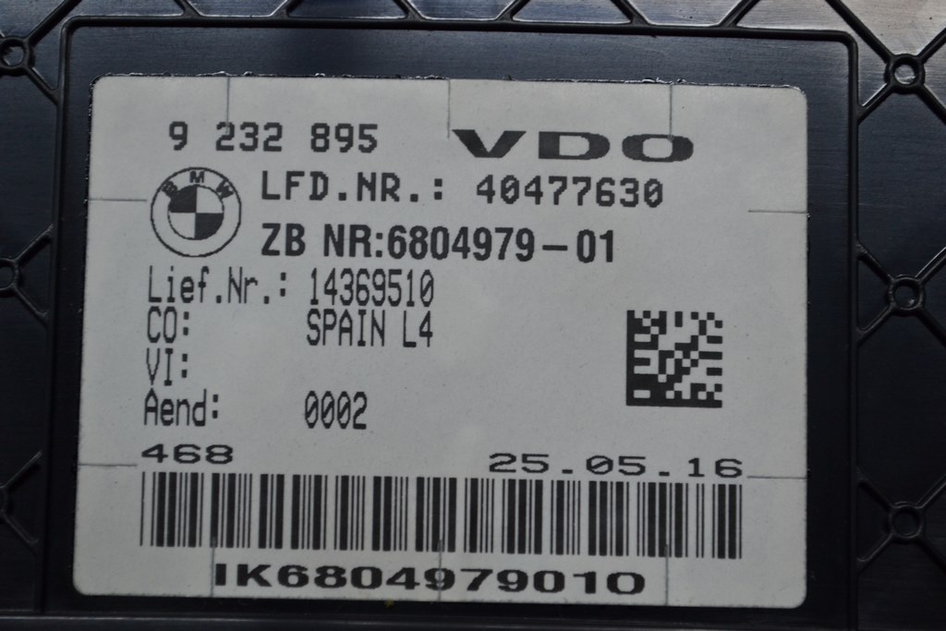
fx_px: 2168
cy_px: 316
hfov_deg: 24.6
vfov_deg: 16.6
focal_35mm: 82
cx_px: 473
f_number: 5.6
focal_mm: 55
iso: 360
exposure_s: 1/125
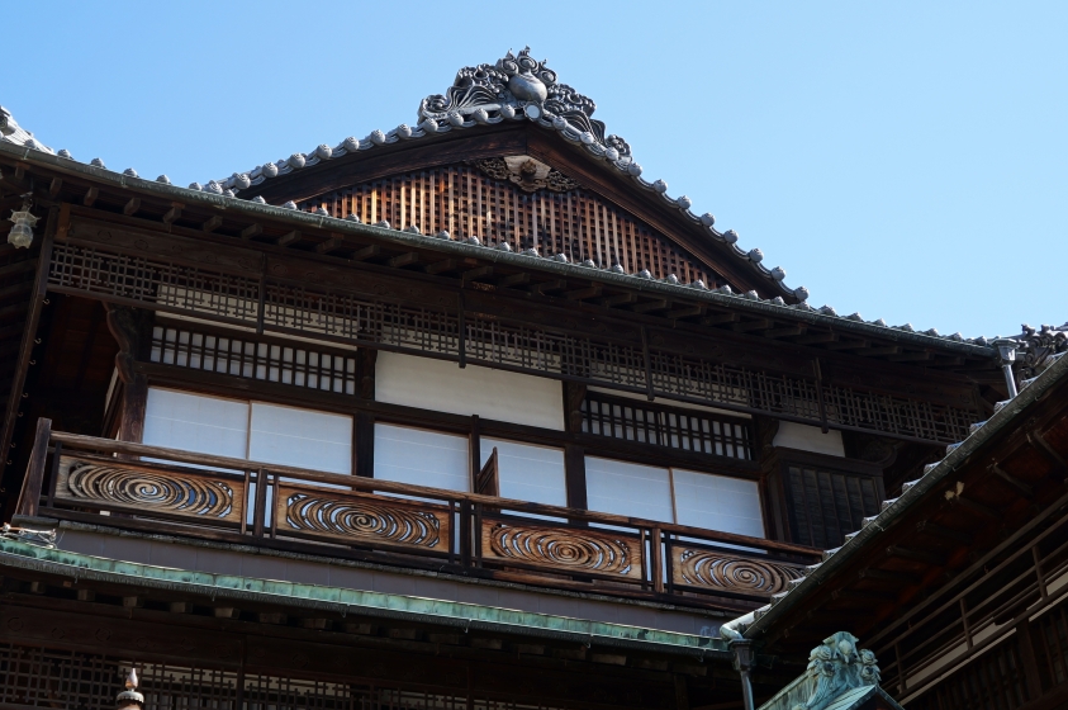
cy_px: 370
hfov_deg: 38.5
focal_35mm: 52
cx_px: 470
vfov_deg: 26.1
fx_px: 1529
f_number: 5.6
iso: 200
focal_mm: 29
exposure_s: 1/320
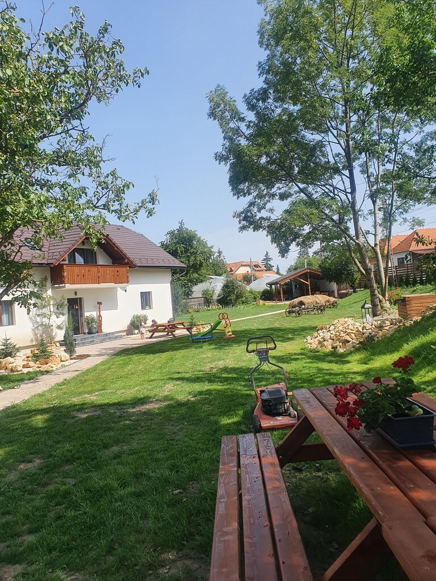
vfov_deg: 67.3
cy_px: 290
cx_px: 218
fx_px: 437
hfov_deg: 53.1
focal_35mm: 26
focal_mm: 4.32
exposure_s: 1/1268
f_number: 2.4
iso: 50
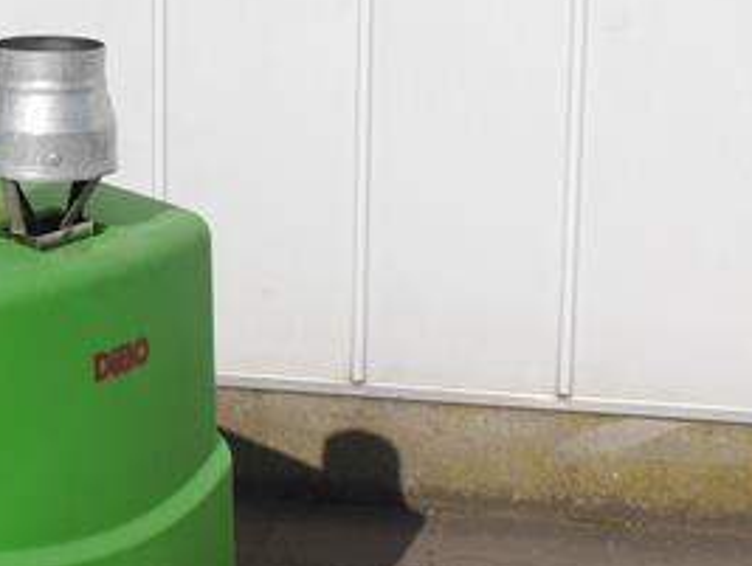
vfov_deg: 11.1
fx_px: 2915
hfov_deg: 14.3
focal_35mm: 134
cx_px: -123
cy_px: 270
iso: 160
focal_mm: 28
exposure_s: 1/500
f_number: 10
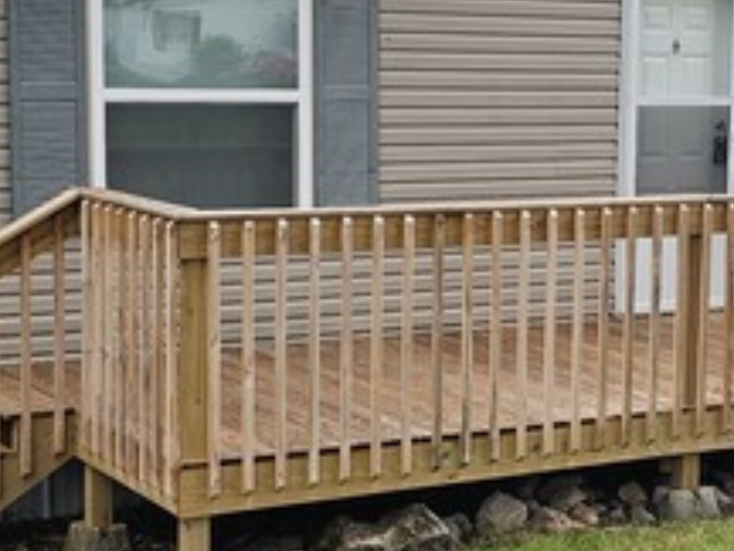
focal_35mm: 85
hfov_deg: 22.8
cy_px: 313
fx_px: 1802
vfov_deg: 17.4
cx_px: 564
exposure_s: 1/430
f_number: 1.7
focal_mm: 6.3
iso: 20
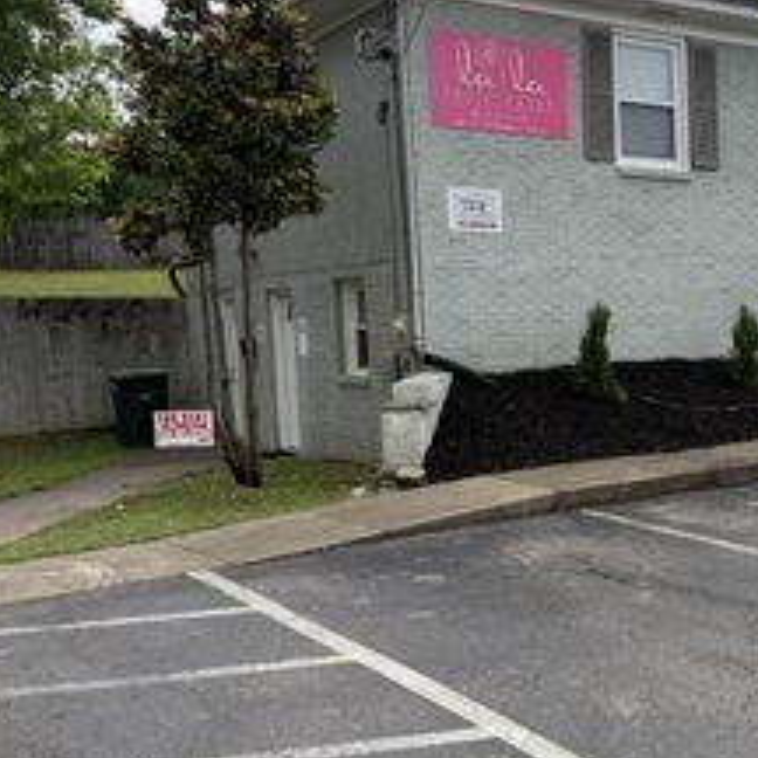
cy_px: 426
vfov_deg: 34.6
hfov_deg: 32.4
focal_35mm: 49
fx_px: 1214
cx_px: 723
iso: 100
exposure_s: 1/1271
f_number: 1.78
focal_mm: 6.76
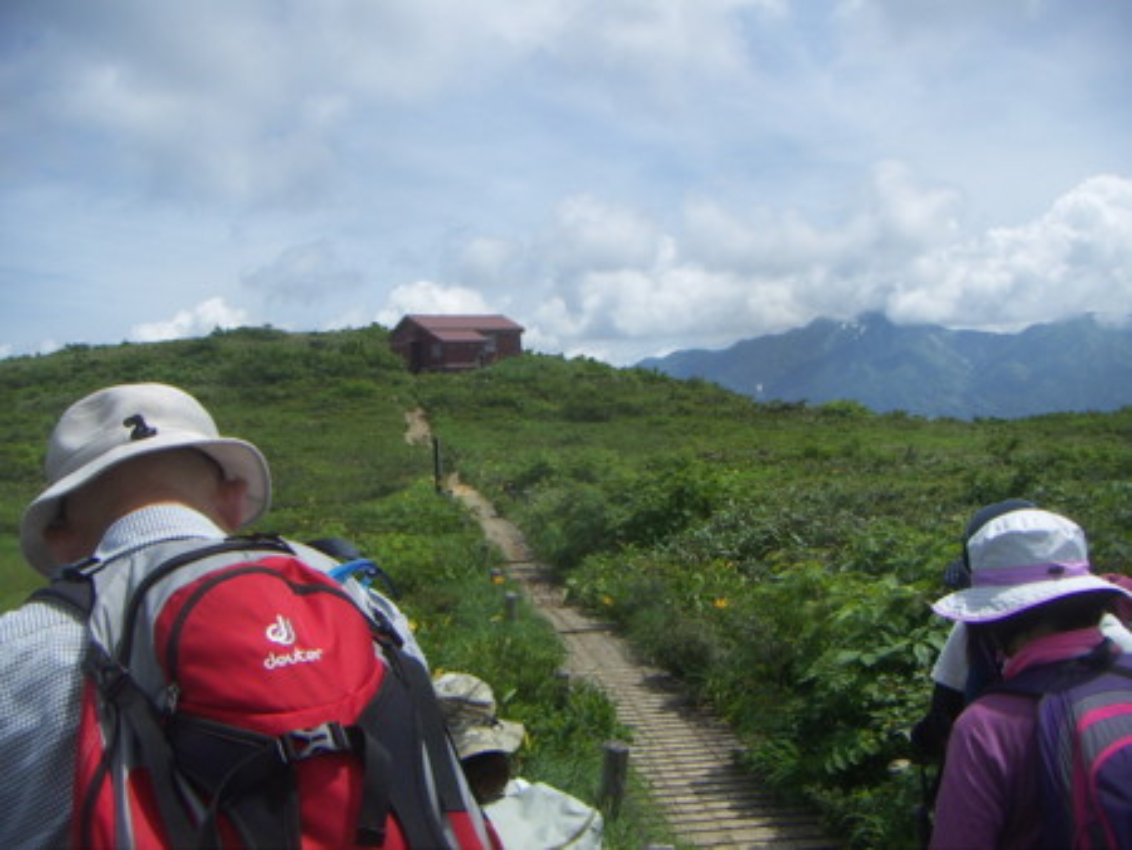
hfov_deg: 51.3
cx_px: 566
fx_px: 1178
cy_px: 425
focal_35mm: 36
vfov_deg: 39.7
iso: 50
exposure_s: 1/320
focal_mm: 4.7
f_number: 6.7
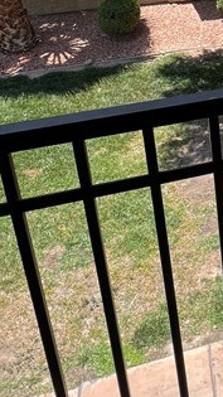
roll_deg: +1.3
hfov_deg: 22.3
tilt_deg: -18.8
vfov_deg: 39.3
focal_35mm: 46
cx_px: 316
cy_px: -1
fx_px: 484
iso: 32
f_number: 1.8
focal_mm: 1.57
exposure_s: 1/473
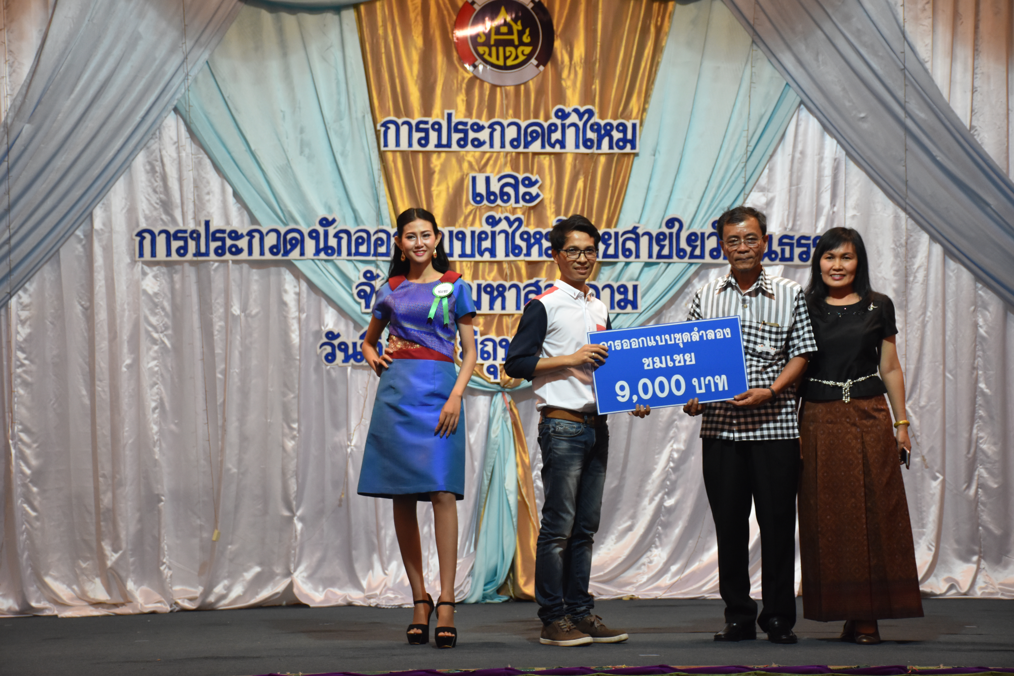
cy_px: 338
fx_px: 2366
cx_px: 507
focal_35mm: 84
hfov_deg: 24.2
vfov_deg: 16.3
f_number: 4.8
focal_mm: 56
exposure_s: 1/60
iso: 1250
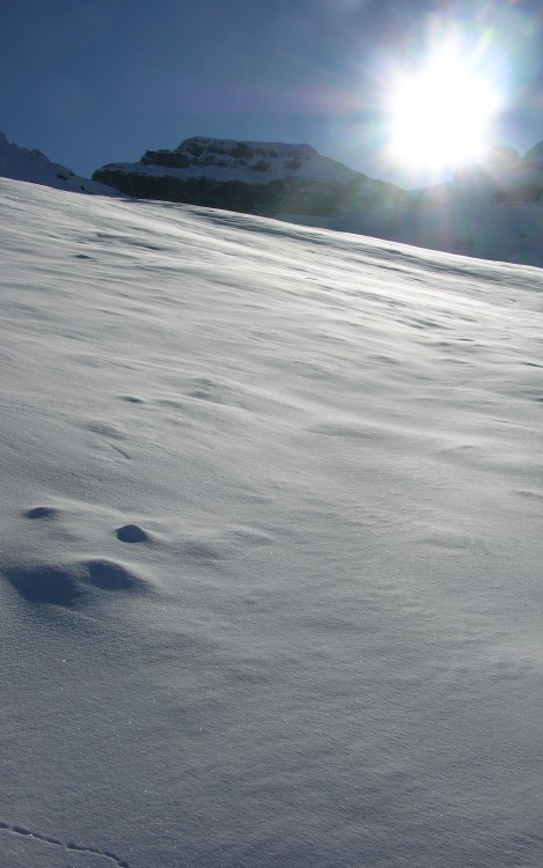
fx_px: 899
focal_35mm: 38
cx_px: 245
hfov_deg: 33.6
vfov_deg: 51.5
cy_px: 429
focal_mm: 8.9
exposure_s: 1/712
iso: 50
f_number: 8
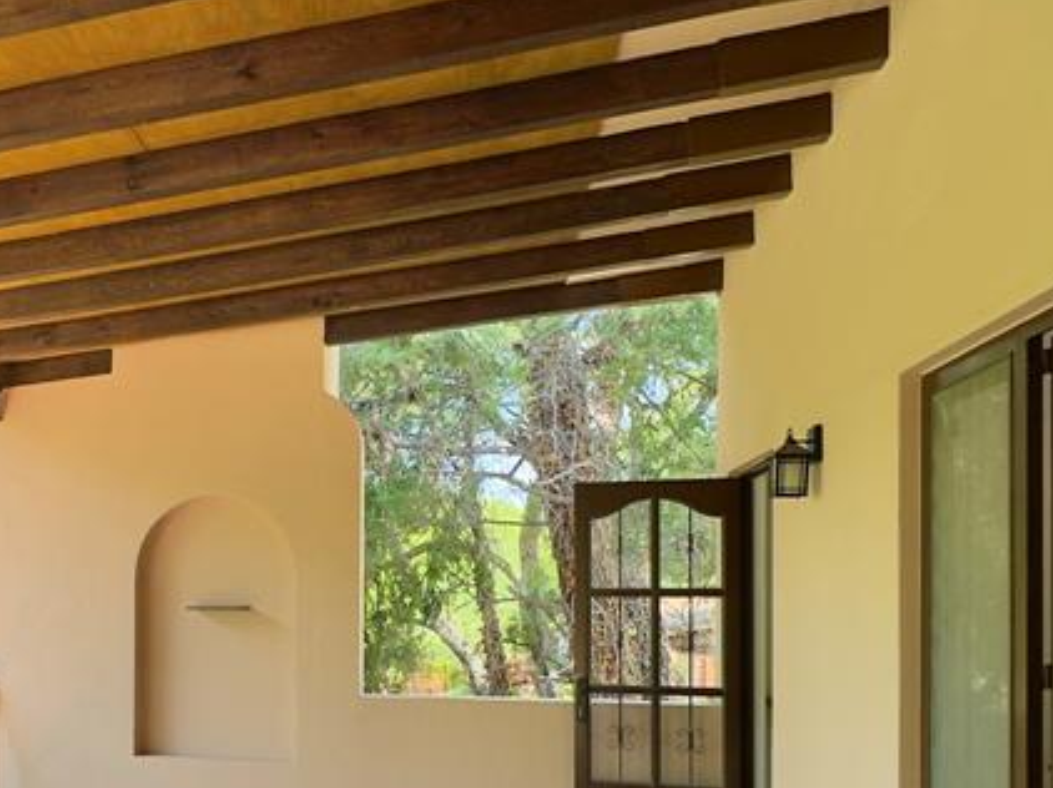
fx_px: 1034
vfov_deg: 40.6
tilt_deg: +0.5
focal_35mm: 34
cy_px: 589
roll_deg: -1.6
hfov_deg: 51.8
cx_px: 269
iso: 40
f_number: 2.2
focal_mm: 2.22
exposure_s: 1/99
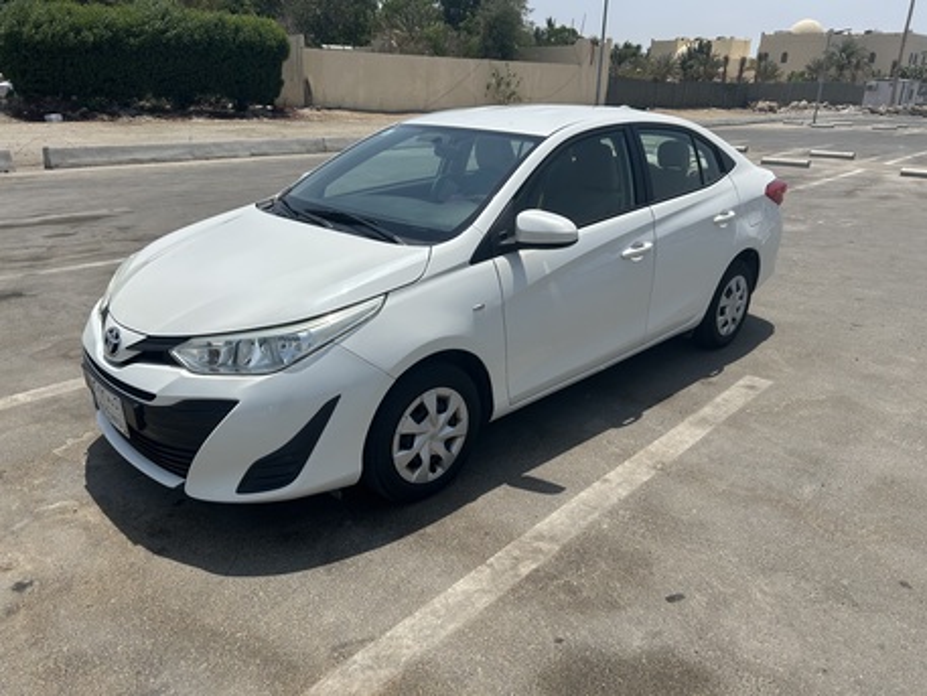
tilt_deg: -19.9
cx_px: 464
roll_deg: -0.6
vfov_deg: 53.1
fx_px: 696
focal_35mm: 26
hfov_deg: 67.3
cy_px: 348
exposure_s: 1/6993
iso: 50
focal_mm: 5.7
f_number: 1.5
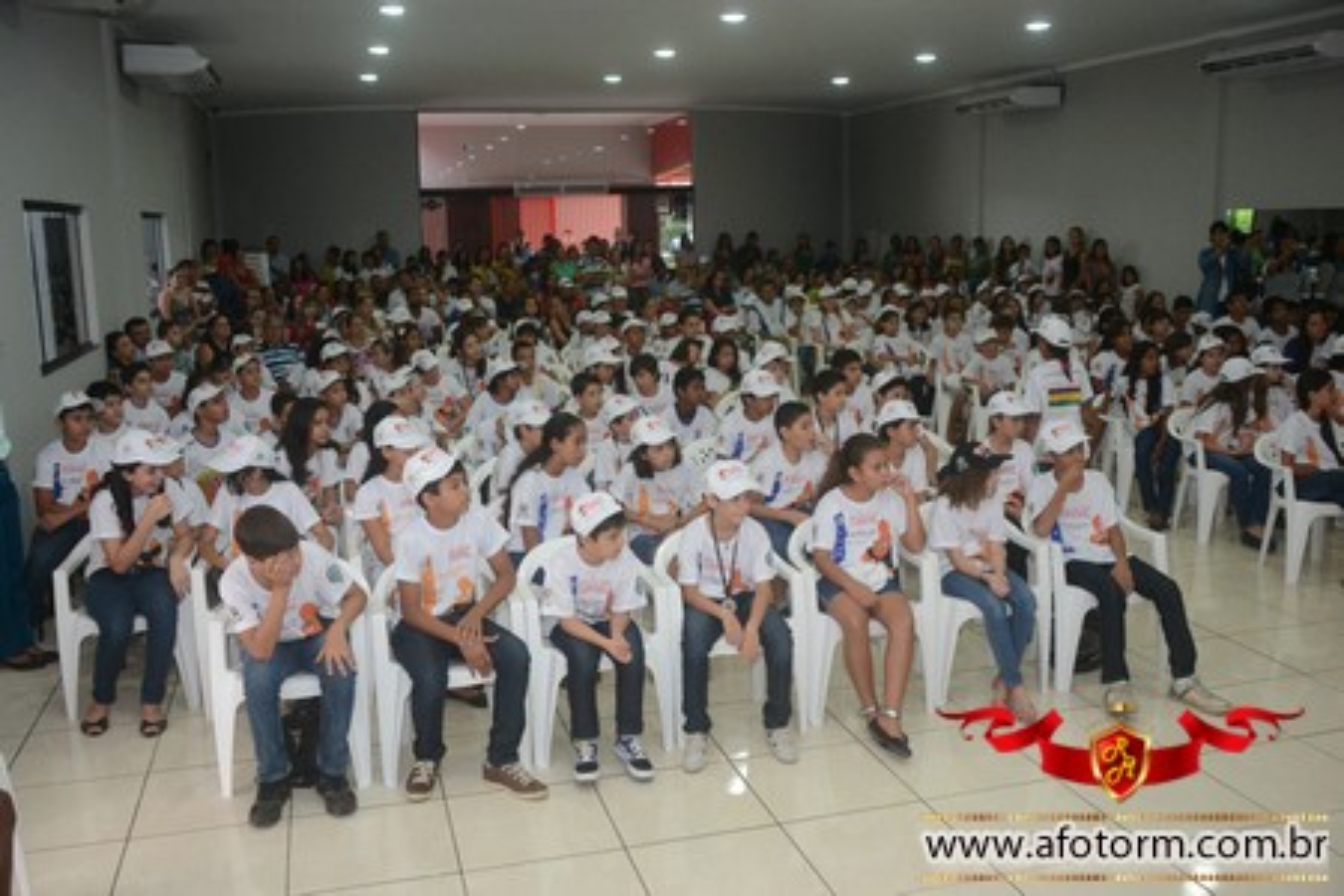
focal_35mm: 33
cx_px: 672
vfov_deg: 40.0
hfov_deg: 57.2
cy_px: 448
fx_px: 1232
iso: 1600
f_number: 3.8
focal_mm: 22
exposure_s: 1/125
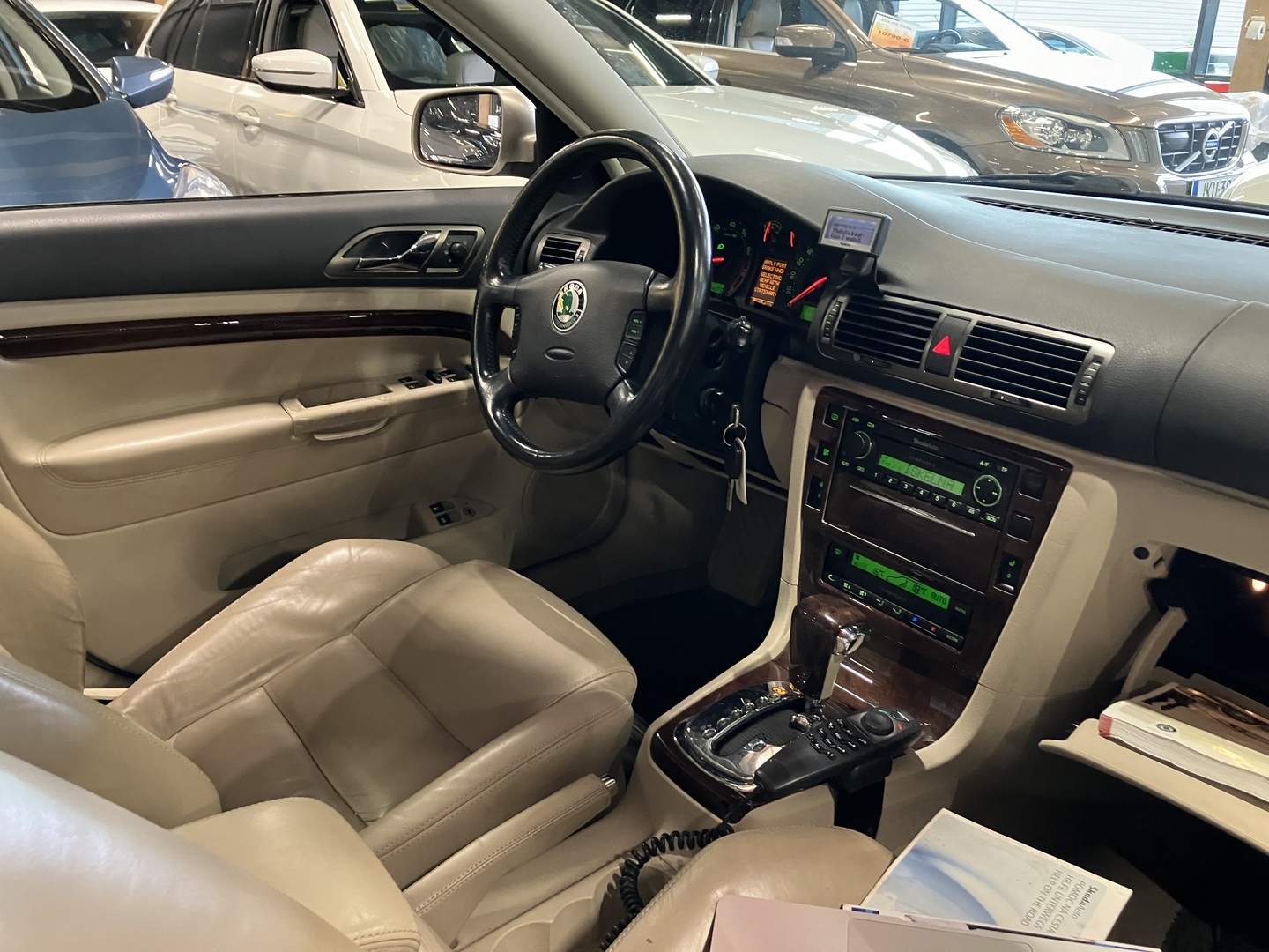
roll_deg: -1.3
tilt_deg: -22.5
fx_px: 1026
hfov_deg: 63.4
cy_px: 476
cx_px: 634
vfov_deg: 49.7
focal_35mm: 28
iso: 400
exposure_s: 1/32
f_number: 1.8
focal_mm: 3.99
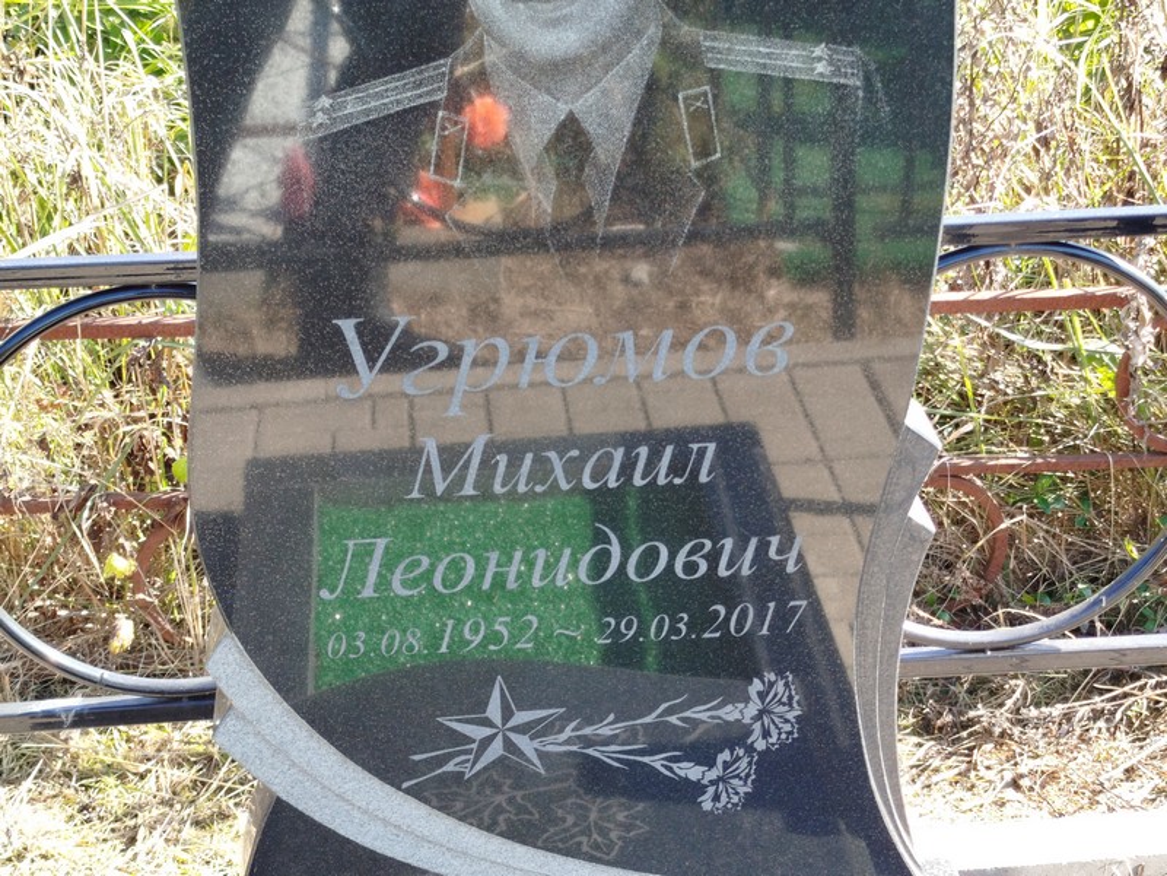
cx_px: 584
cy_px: 438
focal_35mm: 24
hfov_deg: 71.6
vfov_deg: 56.8
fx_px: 809
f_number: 1.7
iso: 80
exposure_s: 1/100
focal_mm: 5.31
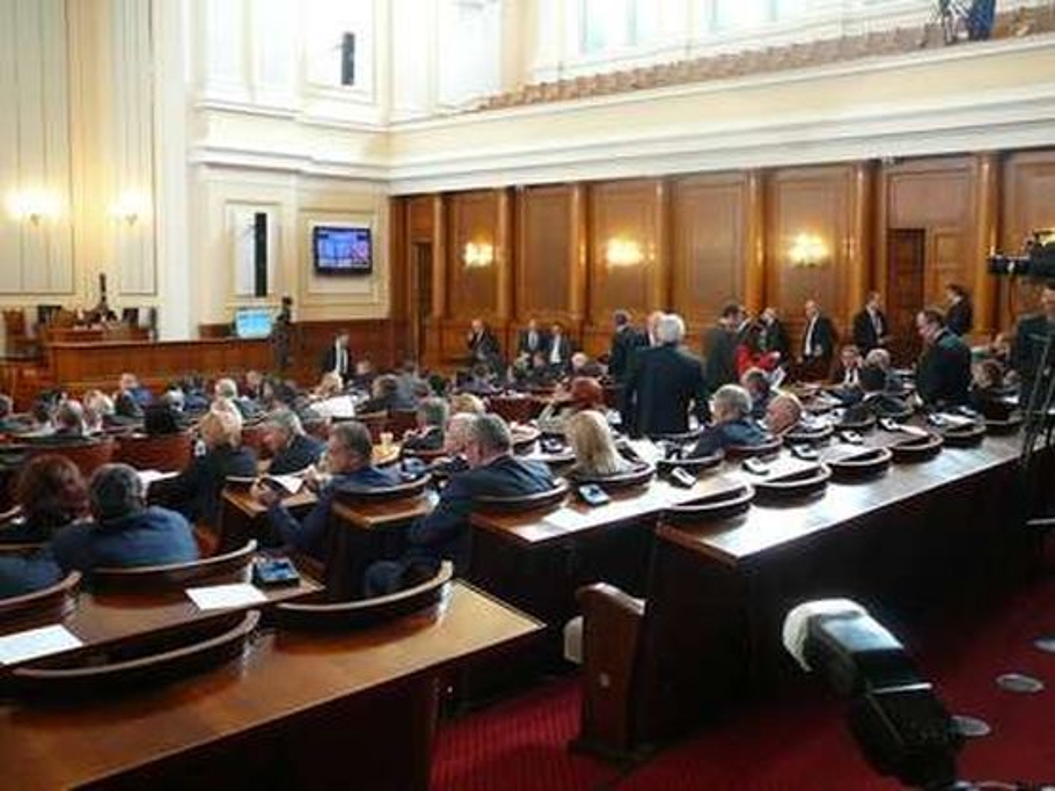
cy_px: 396
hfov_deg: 52.6
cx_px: 528
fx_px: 1066
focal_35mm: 35
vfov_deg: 40.7
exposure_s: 1/25
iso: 160
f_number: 2.8
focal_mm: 5.2
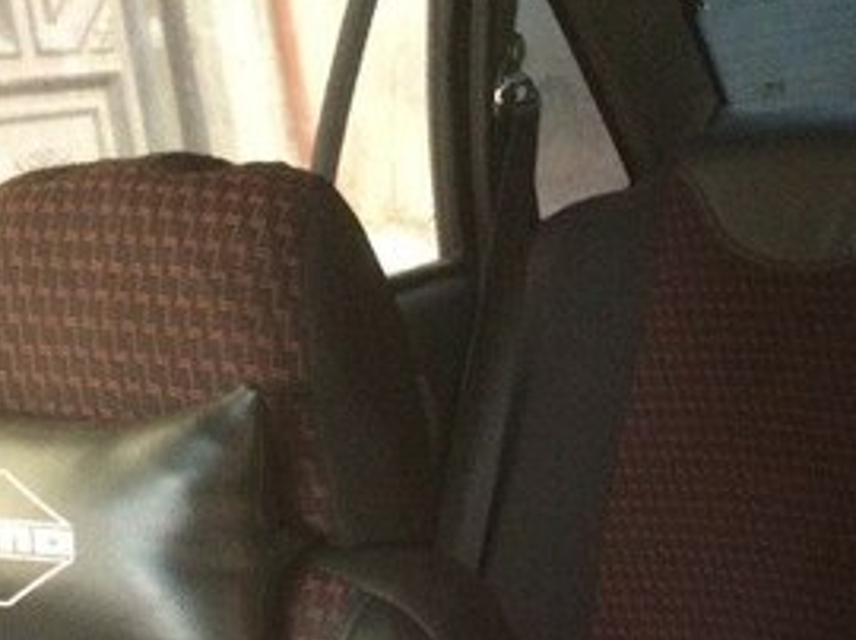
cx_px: 837
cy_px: 768
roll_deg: +1.9
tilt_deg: -23.5
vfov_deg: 19.5
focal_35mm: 71
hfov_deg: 26.1
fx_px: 1754
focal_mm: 4.15
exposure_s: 1/17
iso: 250
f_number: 2.2
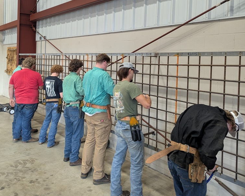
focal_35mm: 32
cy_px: 61
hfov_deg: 55.7
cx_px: 120
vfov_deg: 44.9
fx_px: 232
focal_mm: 6.81
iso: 131
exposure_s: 1/40
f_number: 1.85
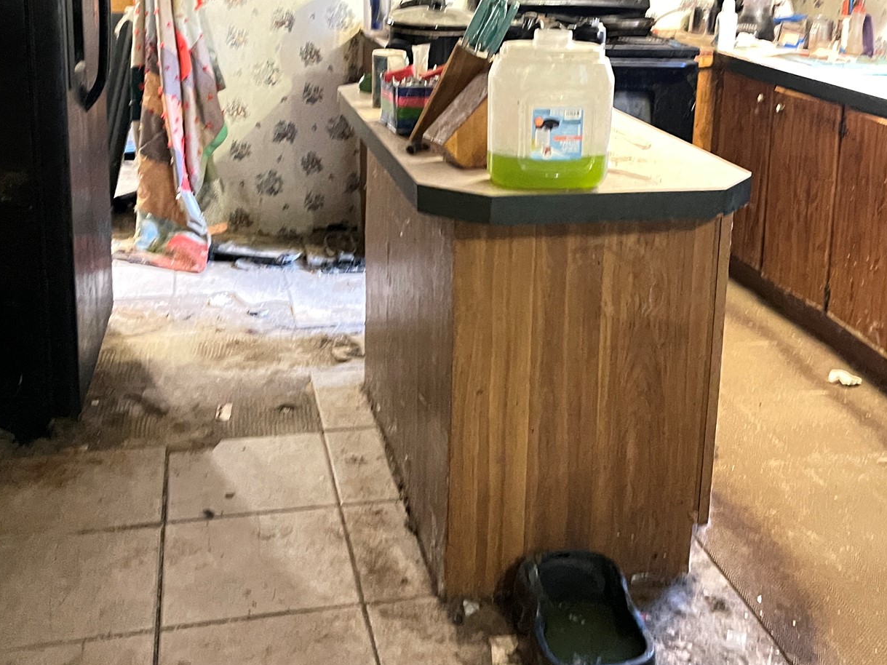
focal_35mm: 42
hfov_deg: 44.8
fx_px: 1076
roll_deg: -1.5
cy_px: 197
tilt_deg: -13.0
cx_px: 482
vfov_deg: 33.9
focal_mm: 5.1
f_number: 1.6
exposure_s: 1/17
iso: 1250
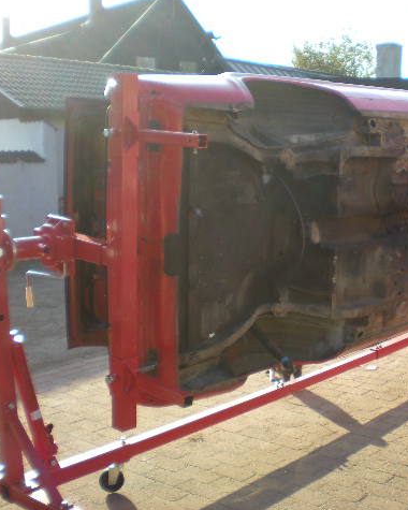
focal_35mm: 50
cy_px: 253
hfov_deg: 29.4
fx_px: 755
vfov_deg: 37.3
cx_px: 336
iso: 64
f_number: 3.1
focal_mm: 6.3
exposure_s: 1/251
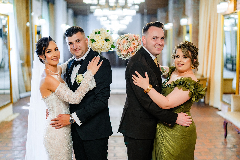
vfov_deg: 27.0
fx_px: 333
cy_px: 80
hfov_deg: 39.6
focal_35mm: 50
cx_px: 120
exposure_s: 1/200
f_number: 1.4
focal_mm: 50
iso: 1000
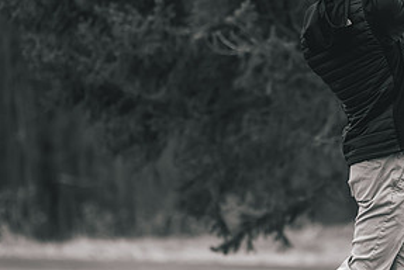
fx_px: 3786
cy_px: 170
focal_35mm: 337
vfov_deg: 4.1
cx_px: 358
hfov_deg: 6.1
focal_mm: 150
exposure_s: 1/3200
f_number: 2.8
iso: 640
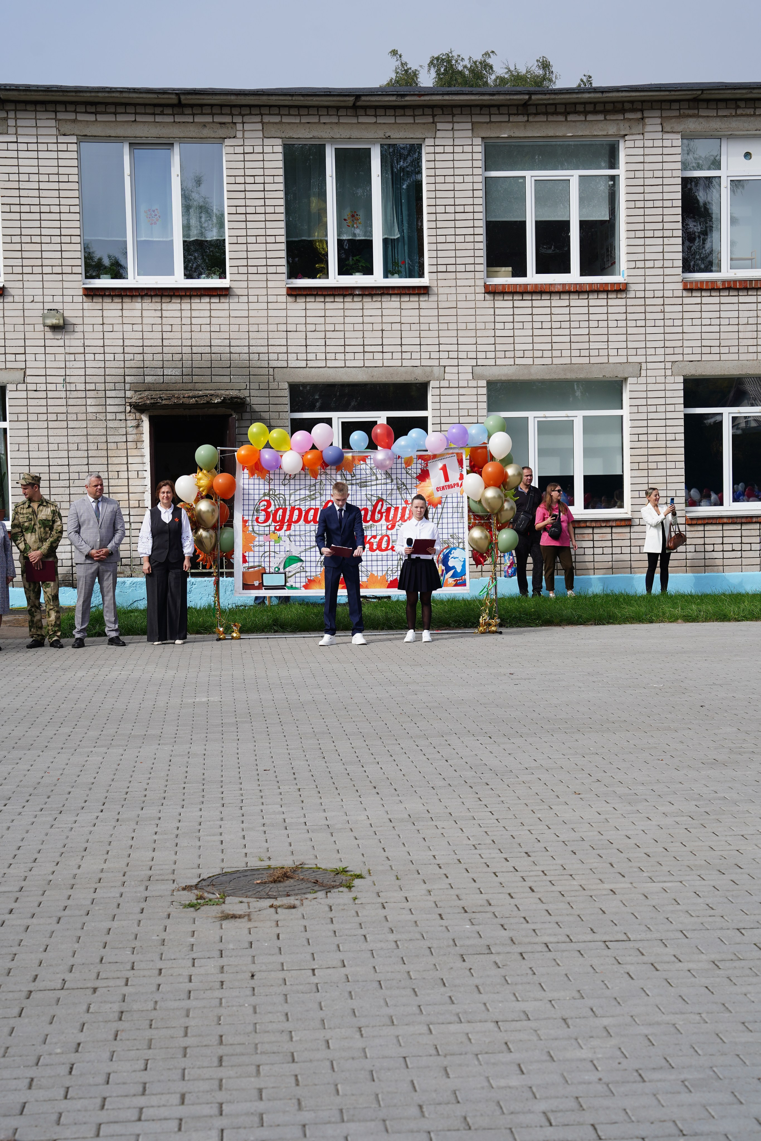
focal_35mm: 59
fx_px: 1871
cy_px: 570
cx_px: 380
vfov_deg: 33.9
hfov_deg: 23.0
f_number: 6.3
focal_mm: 59
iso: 125
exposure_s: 1/500
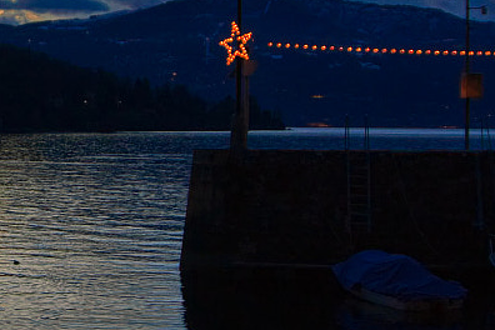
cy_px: 152
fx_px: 1334
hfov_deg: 19.9
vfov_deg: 14.1
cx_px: -82
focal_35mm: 97
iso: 320
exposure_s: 1/80
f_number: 3.5
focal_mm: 16
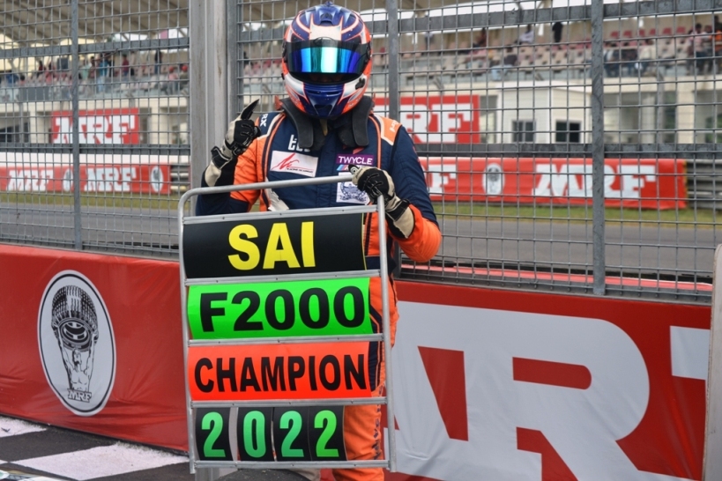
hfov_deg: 24.6
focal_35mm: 82
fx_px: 1654
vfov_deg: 16.6
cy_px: 240
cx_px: 361
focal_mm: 55
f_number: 7.1
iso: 100
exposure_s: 1/200
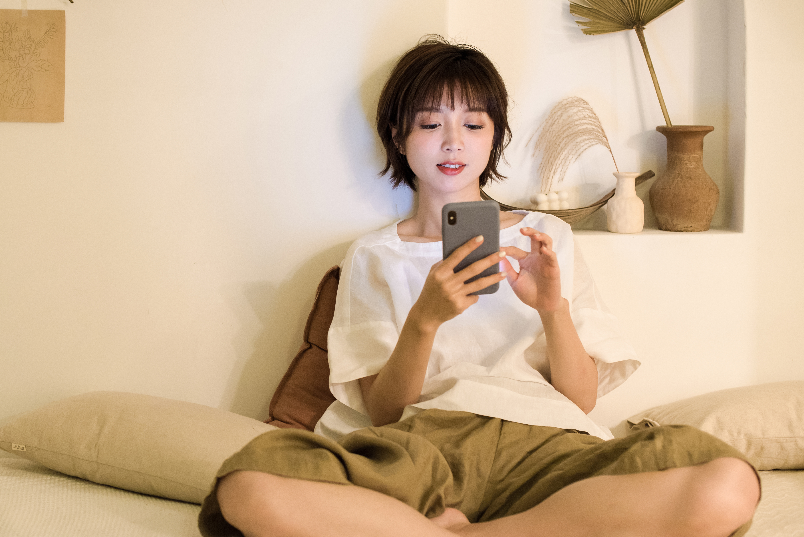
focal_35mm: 61
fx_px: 1363
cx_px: 318
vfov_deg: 22.3
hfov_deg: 32.8
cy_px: 284
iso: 1000
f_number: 2.8
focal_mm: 50
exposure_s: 1/80
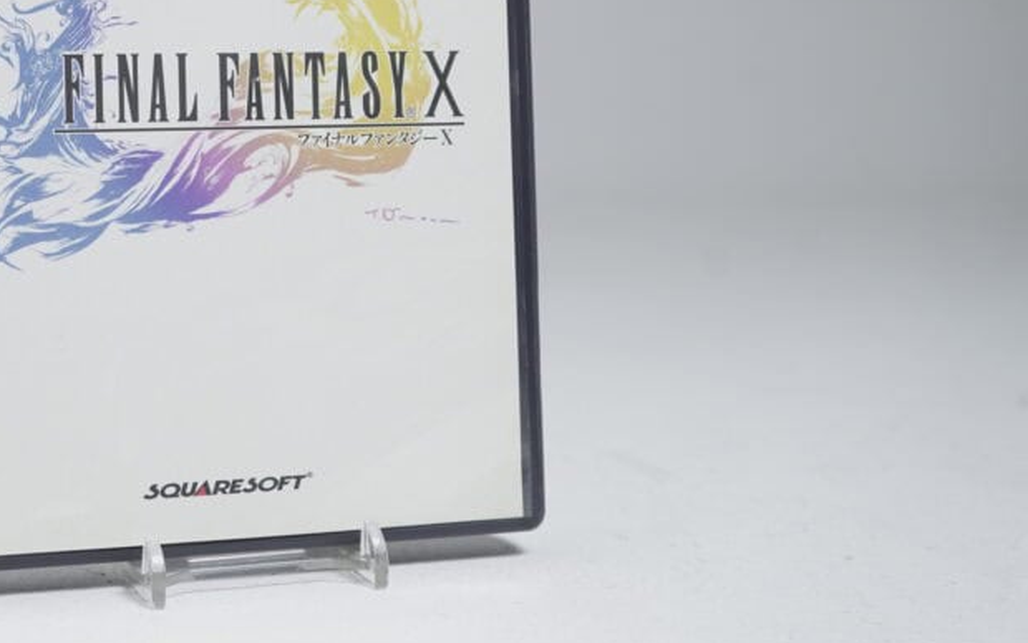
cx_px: 219
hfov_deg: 28.4
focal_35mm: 71
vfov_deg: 18.1
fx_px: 1990
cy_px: 70
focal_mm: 36
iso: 640
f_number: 5.6
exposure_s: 1/30
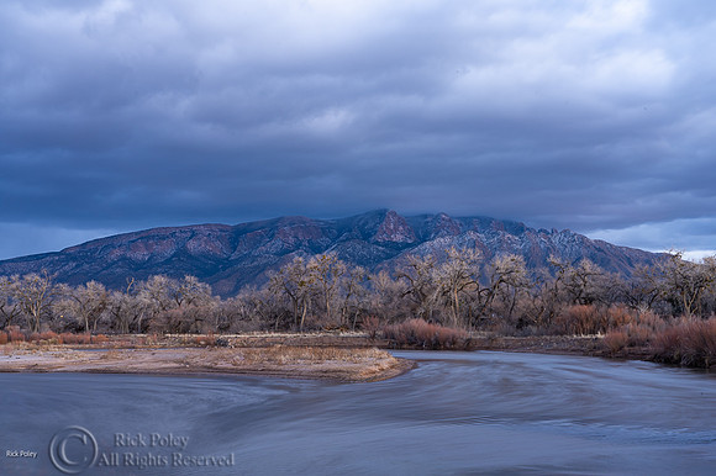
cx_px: 358
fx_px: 934
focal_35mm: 47
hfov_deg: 41.9
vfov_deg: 28.6
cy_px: 238
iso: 100
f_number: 22
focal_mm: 47
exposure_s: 6
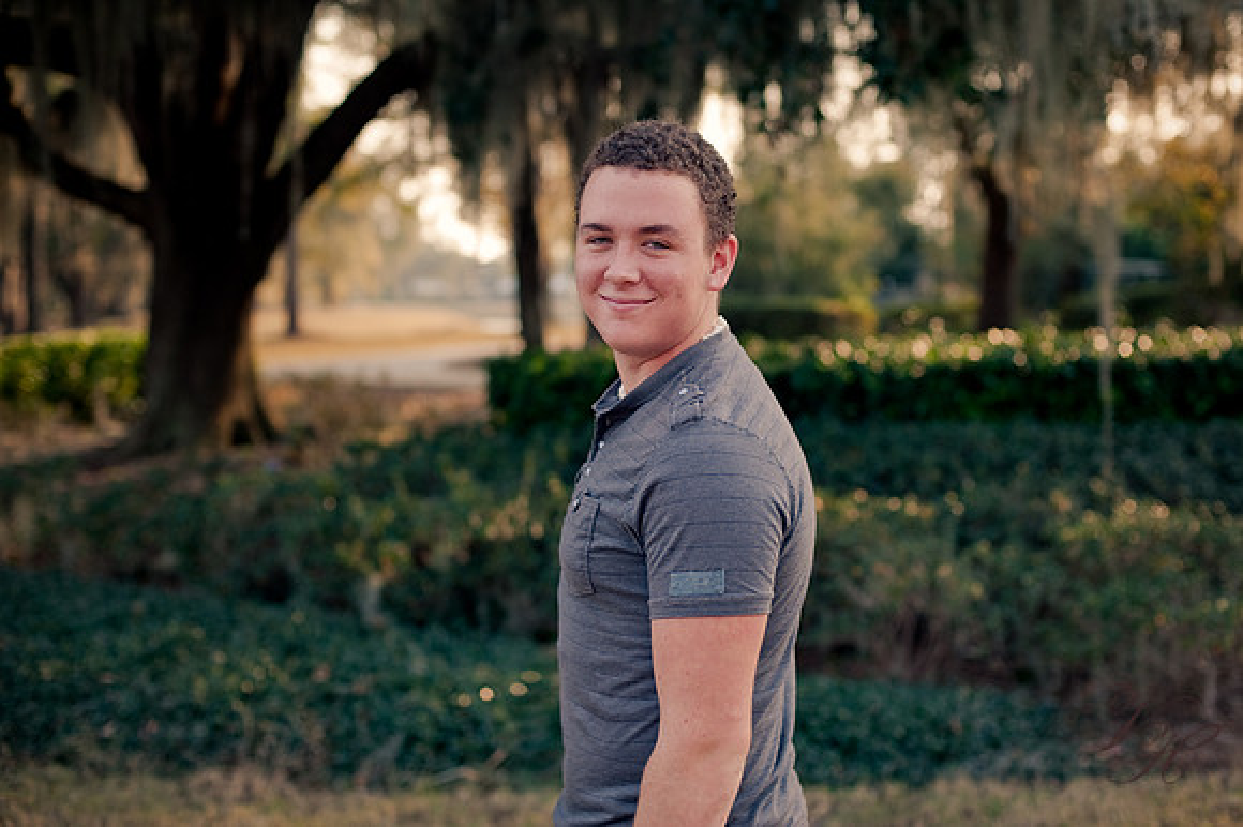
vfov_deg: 27.0
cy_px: 414
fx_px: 1725
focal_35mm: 50
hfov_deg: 39.6
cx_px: 622
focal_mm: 50
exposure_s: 1/250
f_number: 2.8
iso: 200
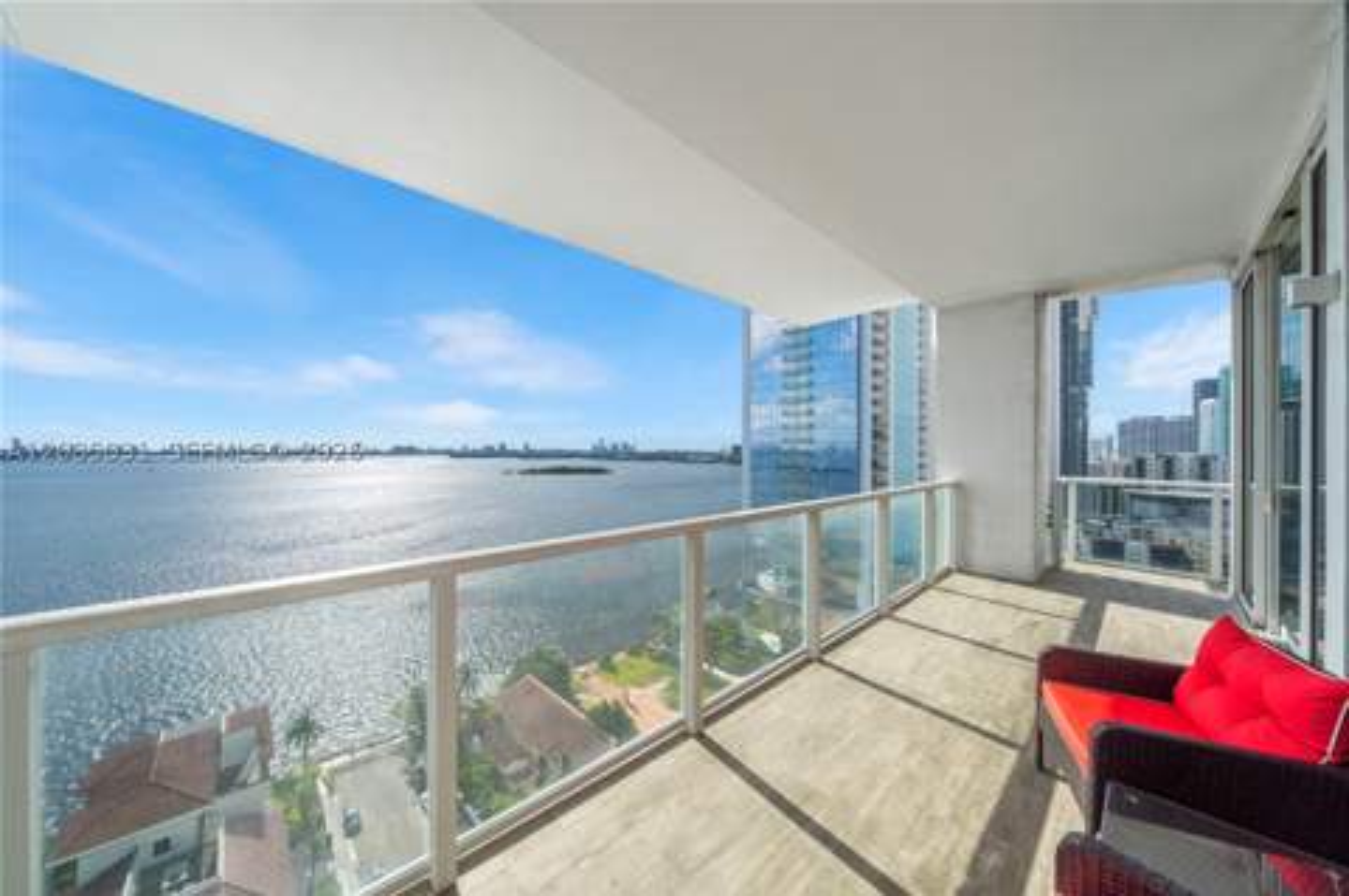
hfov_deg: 112.7
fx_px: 449
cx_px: 674
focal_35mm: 12
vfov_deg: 89.9
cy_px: 448
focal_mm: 12
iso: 200
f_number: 8
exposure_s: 1/800
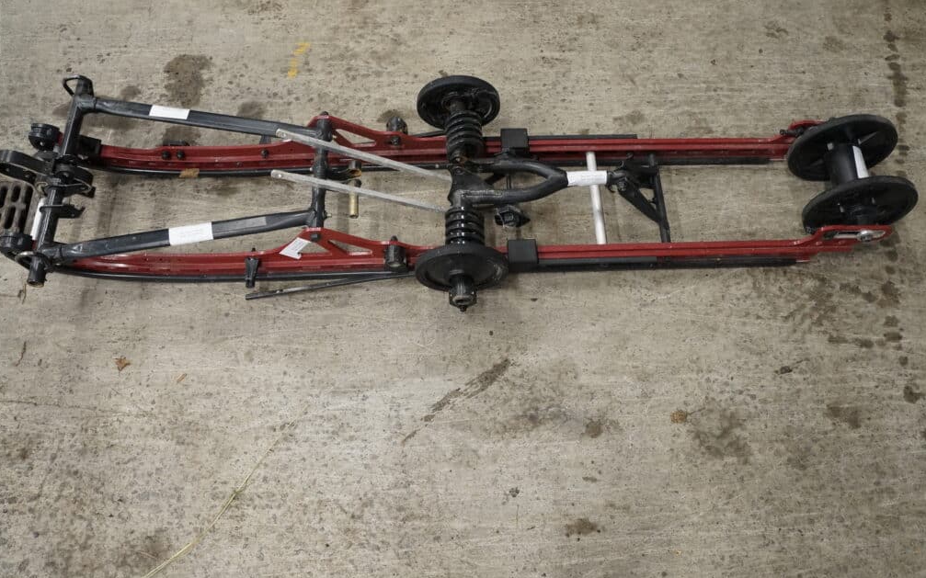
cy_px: 283
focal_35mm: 28
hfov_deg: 66.5
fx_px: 707
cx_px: 464
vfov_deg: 44.5
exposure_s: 1/60
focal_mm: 18
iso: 1000
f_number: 4.5
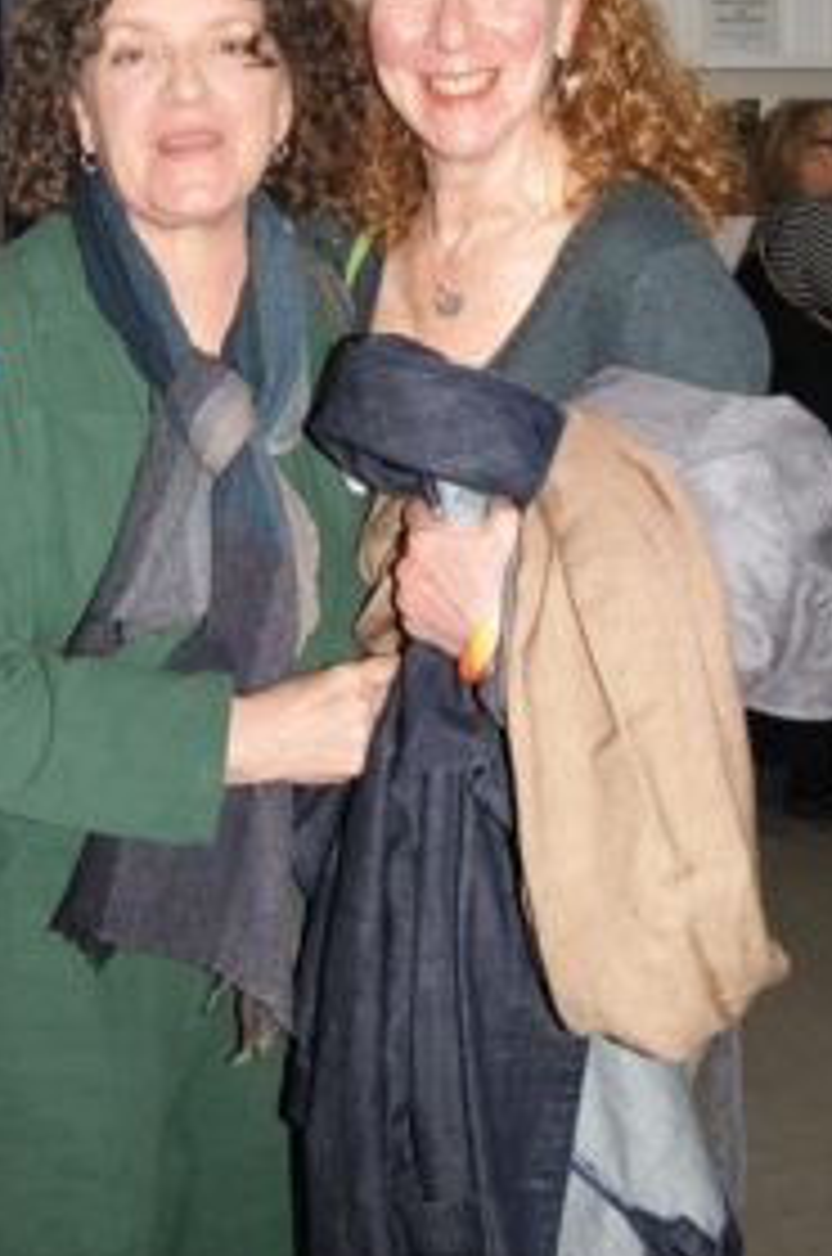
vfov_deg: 35.3
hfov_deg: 24.0
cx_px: 265
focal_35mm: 56
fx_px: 1948
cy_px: 419
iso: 400
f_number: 5.6
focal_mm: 26
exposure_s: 1/60
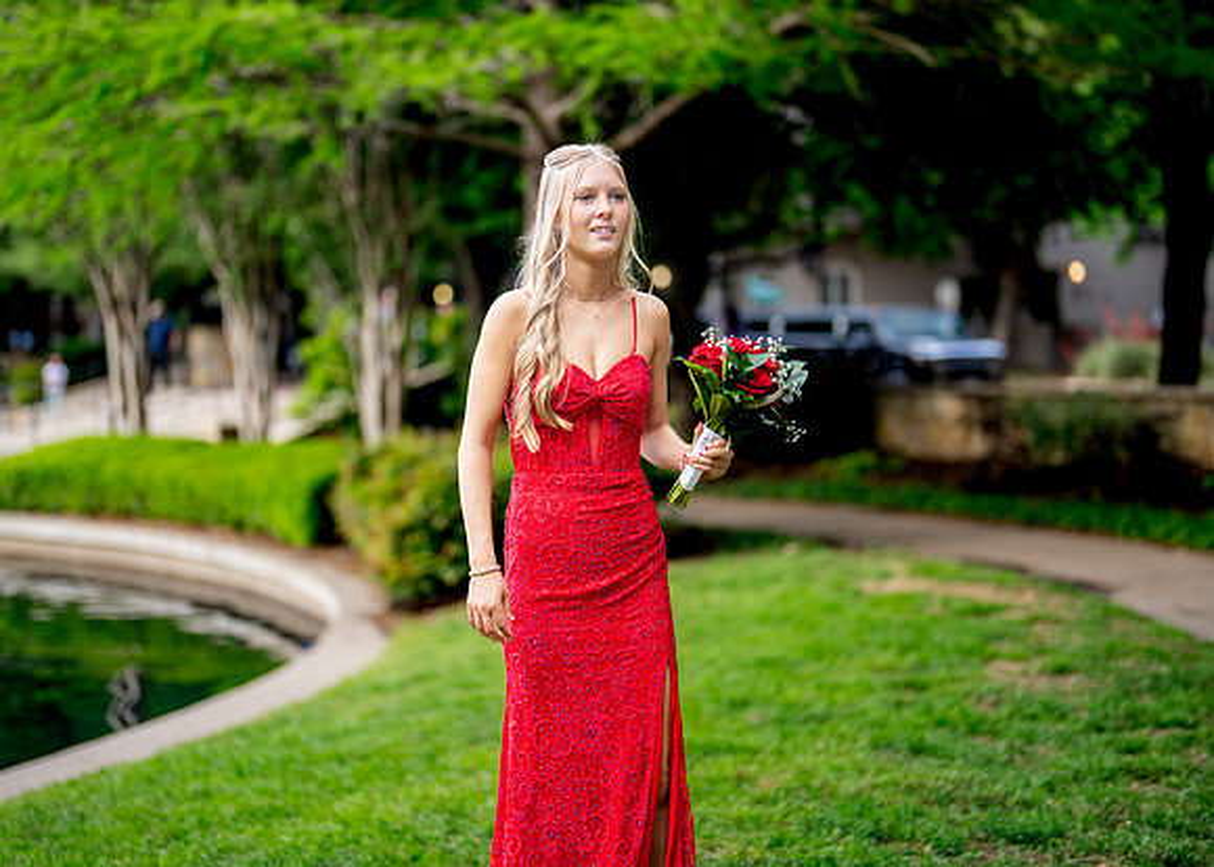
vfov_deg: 23.3
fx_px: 2099
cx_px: 561
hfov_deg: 32.2
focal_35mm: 61
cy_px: 384
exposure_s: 1/800
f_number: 1.2
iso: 160
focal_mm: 50
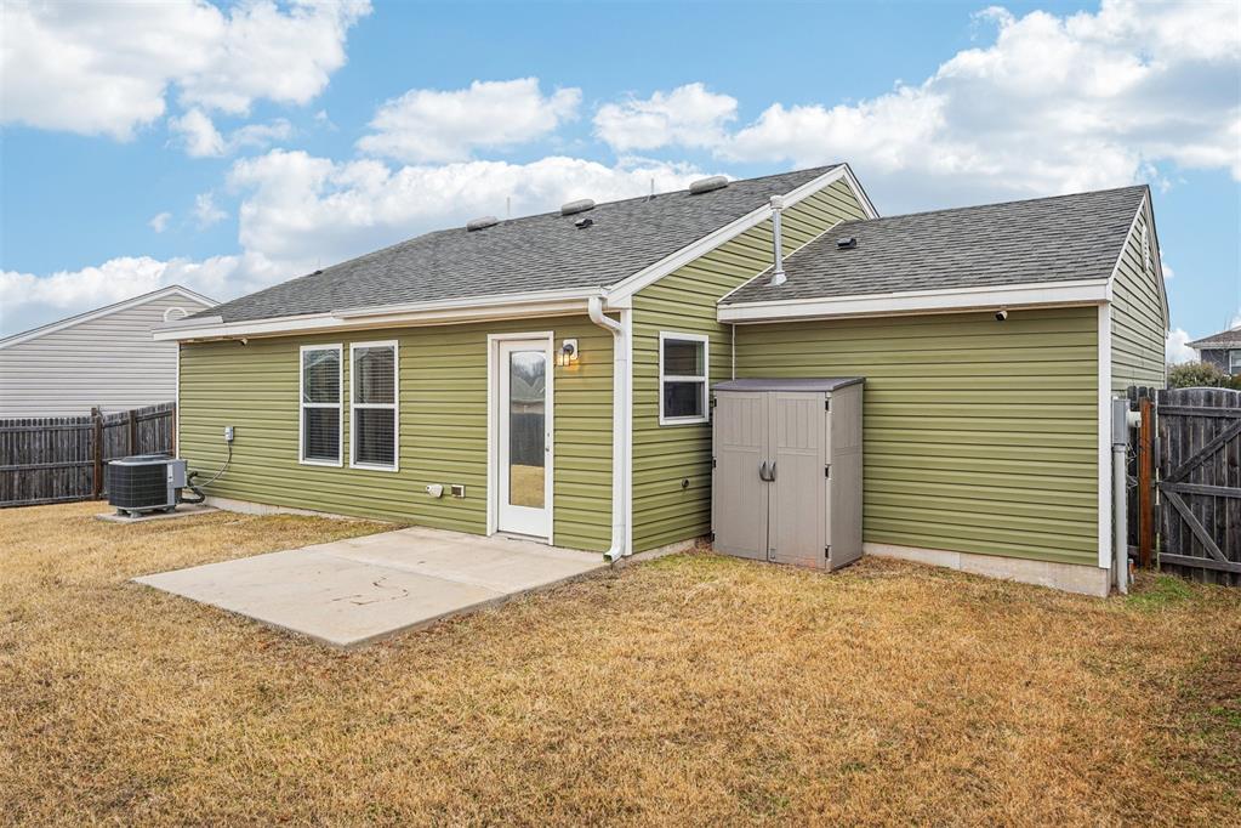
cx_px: 620
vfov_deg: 53.1
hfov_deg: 73.7
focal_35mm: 24
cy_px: 414
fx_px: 827
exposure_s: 1/30
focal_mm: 24
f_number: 8
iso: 100
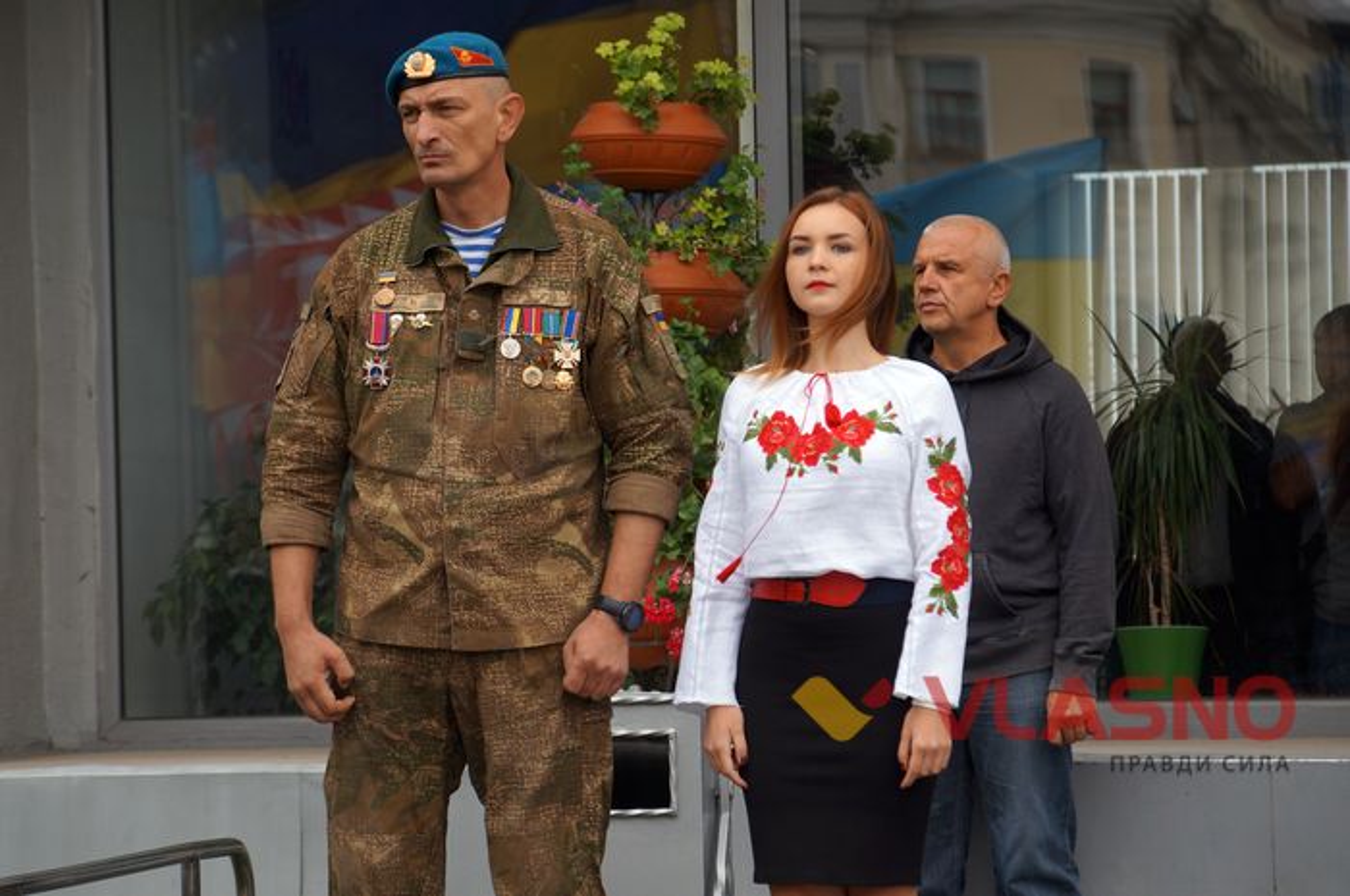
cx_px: 675
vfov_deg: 8.3
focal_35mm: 165
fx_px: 6180
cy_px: 448
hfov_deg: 12.5
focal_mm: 110
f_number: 5.6
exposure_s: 1/200
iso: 250
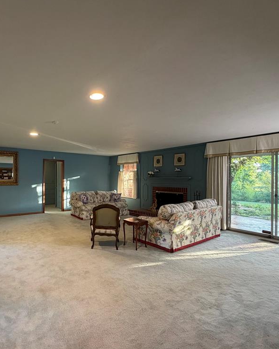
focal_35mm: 19
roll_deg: -0.5
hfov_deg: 67.8
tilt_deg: -1.3
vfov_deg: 83.3
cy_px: 179
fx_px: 196
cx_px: 81
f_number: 2.2
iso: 320
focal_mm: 2.22
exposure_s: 1/60
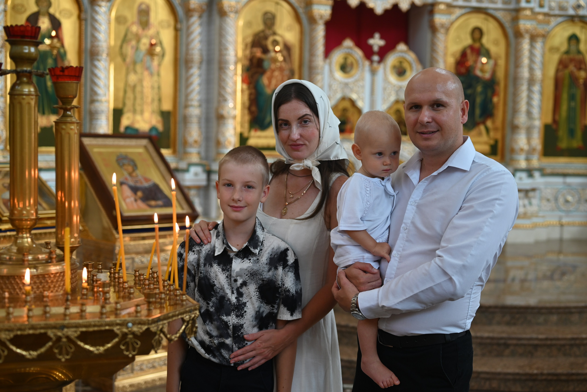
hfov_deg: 39.6
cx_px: 294
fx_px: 816
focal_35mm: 50
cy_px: 196
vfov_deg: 27.0
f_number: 2.8
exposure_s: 1/125
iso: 450
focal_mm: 50
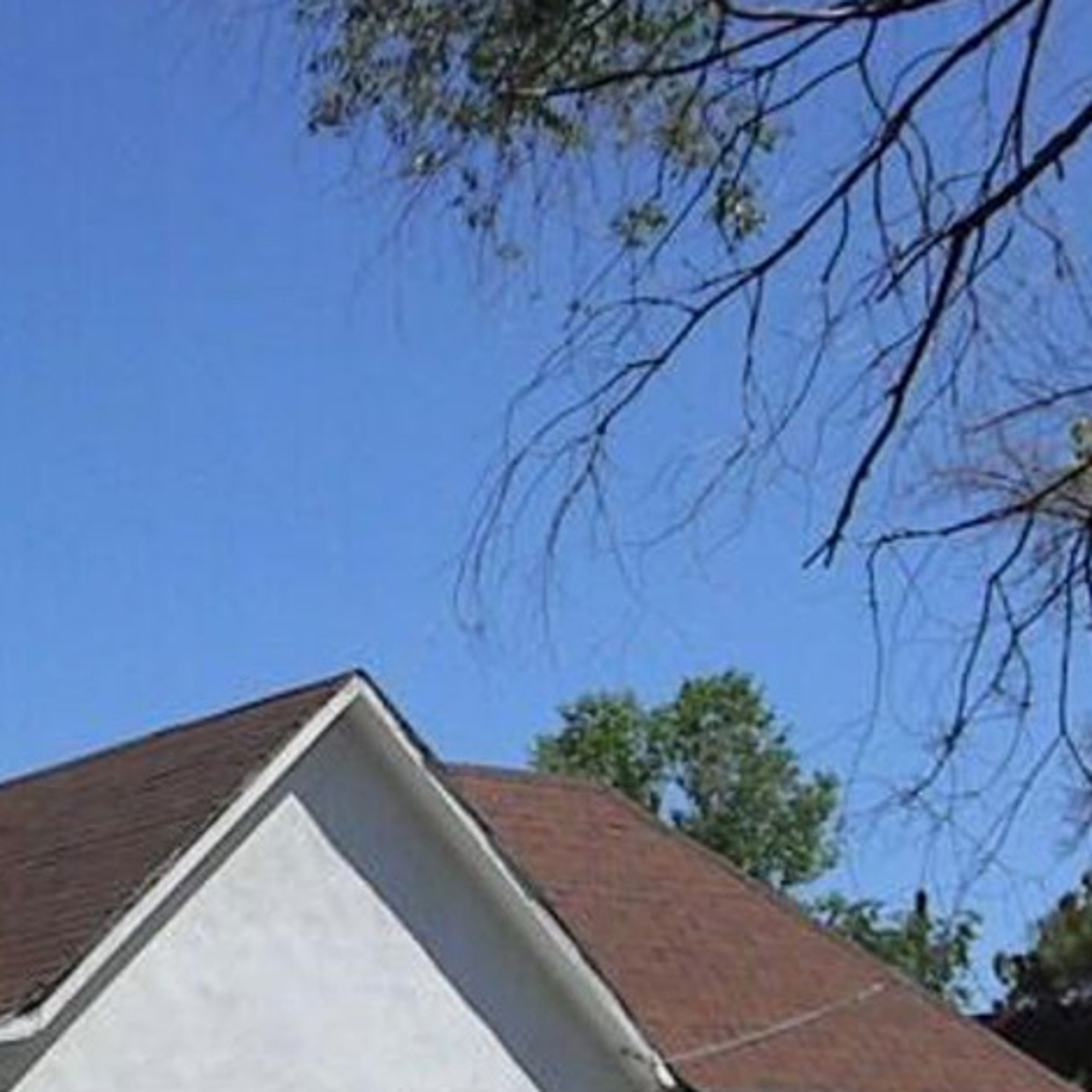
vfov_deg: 22.2
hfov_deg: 22.2
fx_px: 2748
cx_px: 204
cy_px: 881
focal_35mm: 77
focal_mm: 7.3
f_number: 7.6
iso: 640
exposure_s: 1/1745
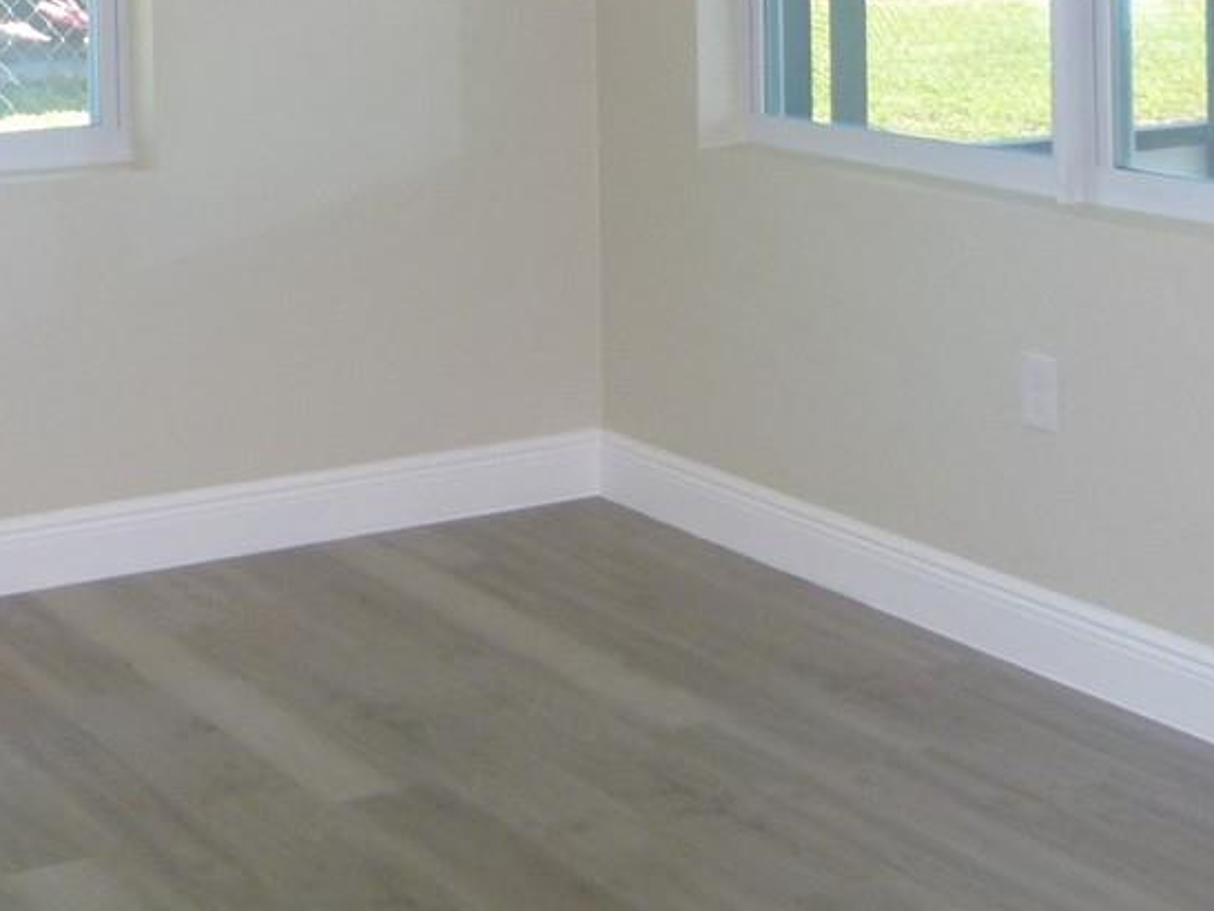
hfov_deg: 26.6
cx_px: 436
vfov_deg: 19.0
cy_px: -188
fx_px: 2560
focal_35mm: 73
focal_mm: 4.5
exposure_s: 1/60
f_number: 2.8
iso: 100
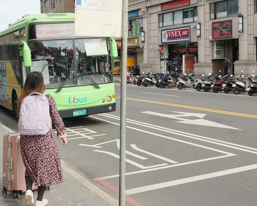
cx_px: 134
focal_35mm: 56
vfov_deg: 27.0
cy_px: 76
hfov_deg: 33.6
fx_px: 426
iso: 100
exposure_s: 1/200
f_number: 4.5
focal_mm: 33
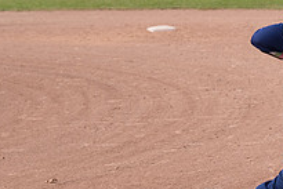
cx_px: 326
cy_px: 135
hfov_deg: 9.6
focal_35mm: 212
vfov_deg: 6.5
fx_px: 1668
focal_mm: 75
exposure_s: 1/1600
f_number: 5.6
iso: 400
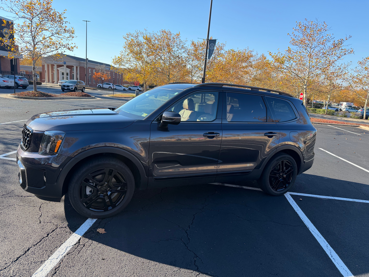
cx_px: 184
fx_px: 256
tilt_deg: -11.6
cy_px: 138
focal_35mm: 24
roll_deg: -4.3
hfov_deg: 71.6
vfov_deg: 56.8
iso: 100
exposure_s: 1/1770
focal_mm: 6.76
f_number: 1.78
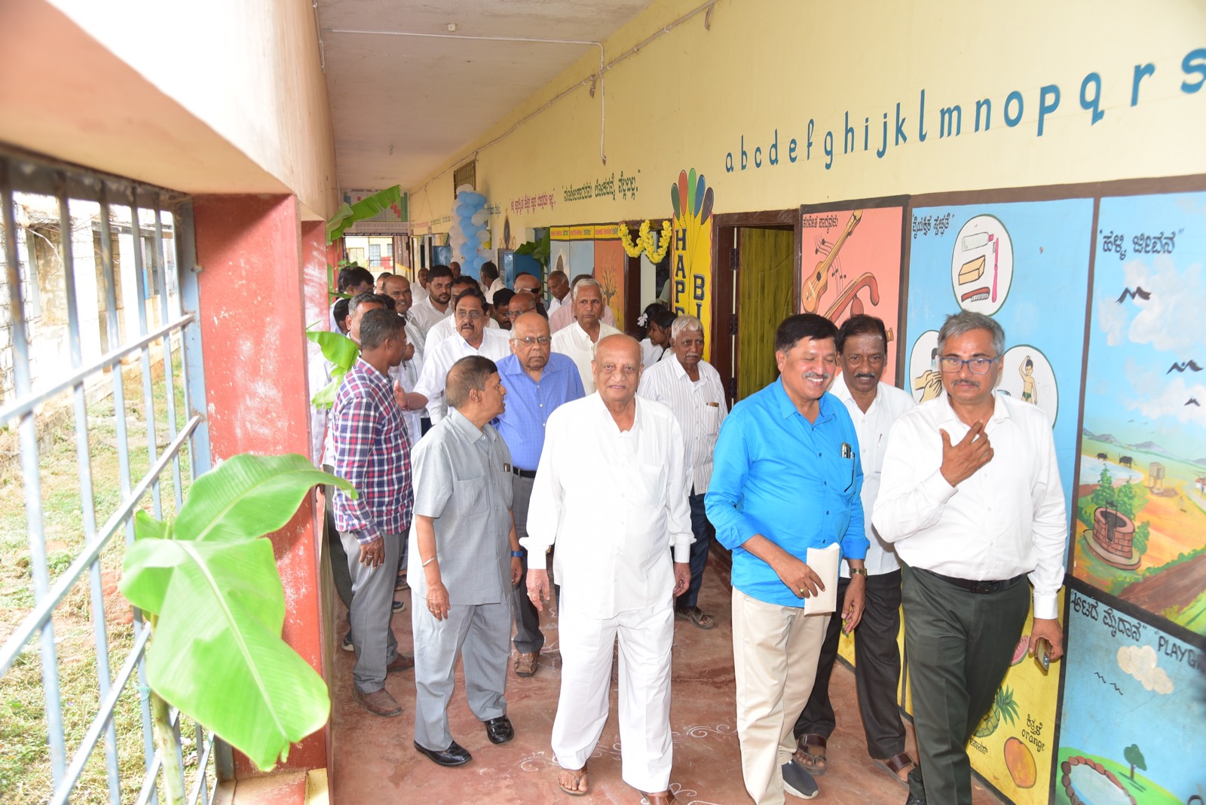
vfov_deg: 42.4
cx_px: 603
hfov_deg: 60.3
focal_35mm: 31
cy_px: 402
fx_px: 1039
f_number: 4.5
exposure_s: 1/125
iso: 400
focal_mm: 31
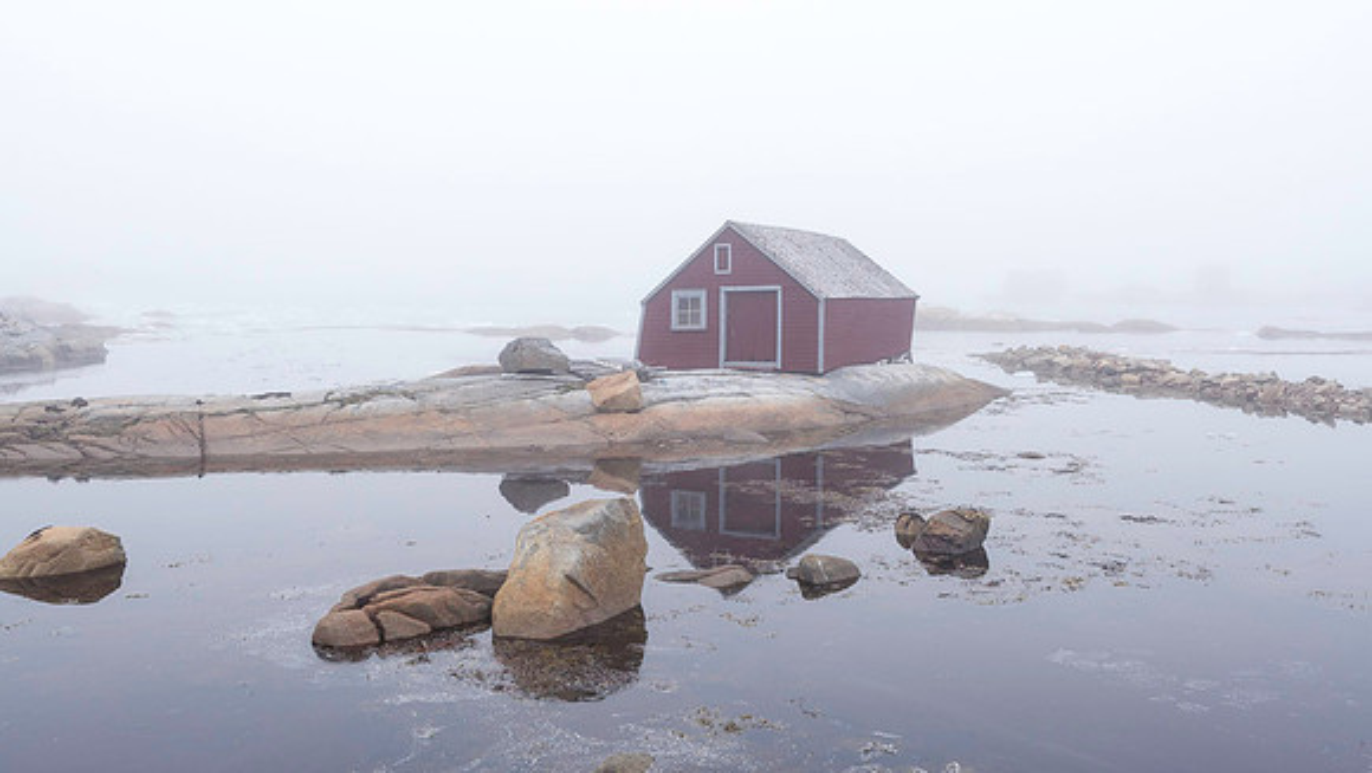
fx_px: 1335
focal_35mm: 37
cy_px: 356
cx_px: 686
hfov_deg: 54.4
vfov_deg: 32.3
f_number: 16
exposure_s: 1/60
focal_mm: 35
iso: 400
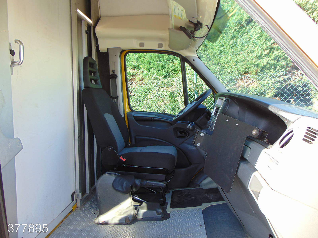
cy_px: 119
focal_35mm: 25
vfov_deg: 54.9
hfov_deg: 69.4
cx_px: 159
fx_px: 230
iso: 80
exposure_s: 1/60
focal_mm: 4.5
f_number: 3
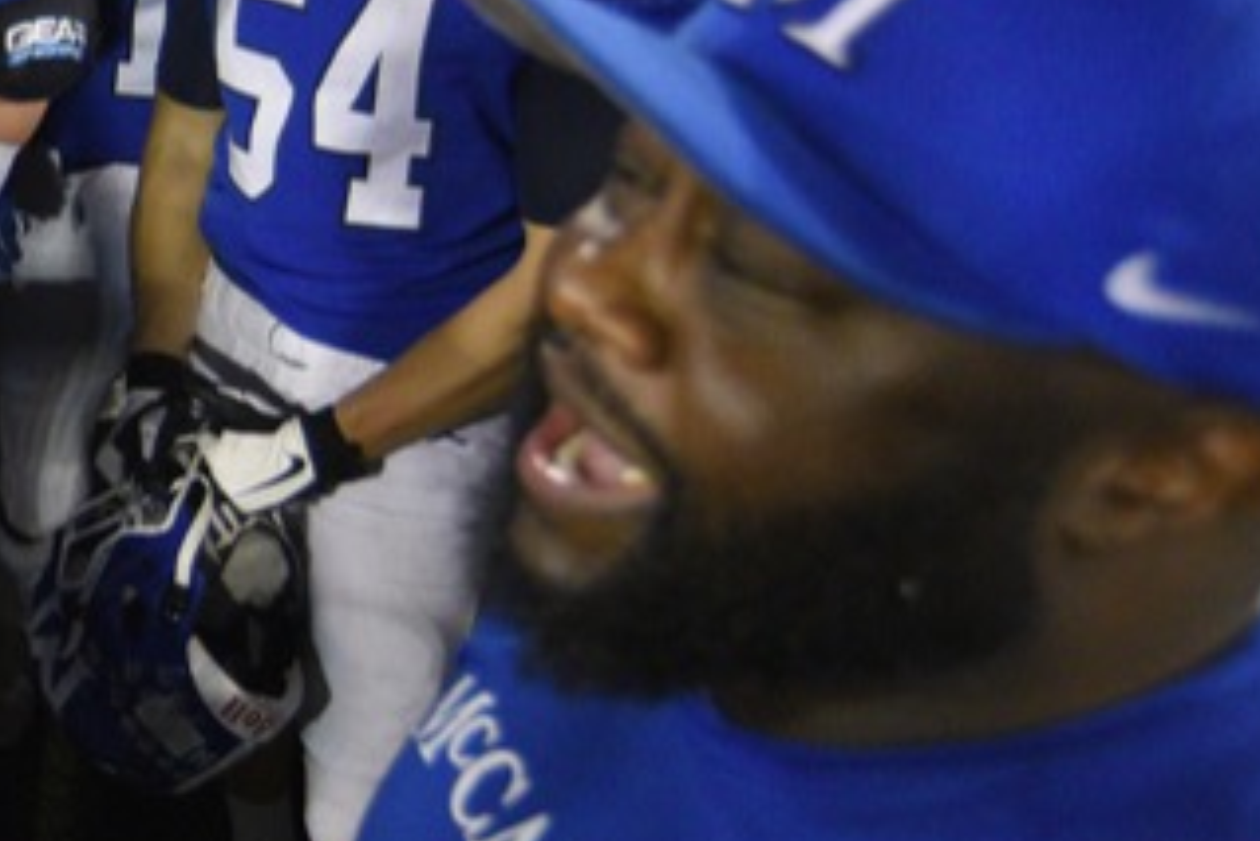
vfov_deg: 30.3
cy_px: 284
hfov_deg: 35.3
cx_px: -245
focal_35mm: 44
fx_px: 1541
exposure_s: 1/800
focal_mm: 18
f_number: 3.5
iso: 6400
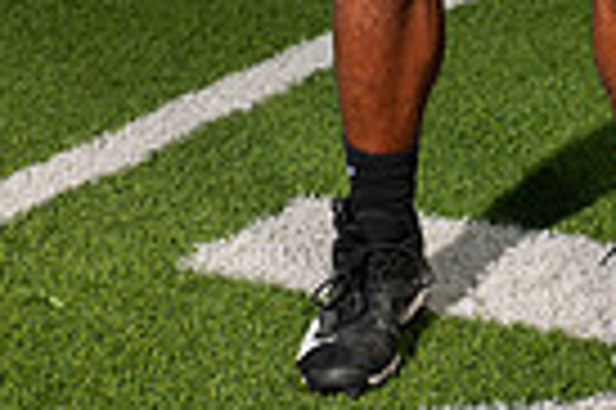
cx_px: 531
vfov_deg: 8.4
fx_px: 2581
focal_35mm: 151
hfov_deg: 13.5
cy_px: -505
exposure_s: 1/320
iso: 200
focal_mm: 46
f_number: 7.1
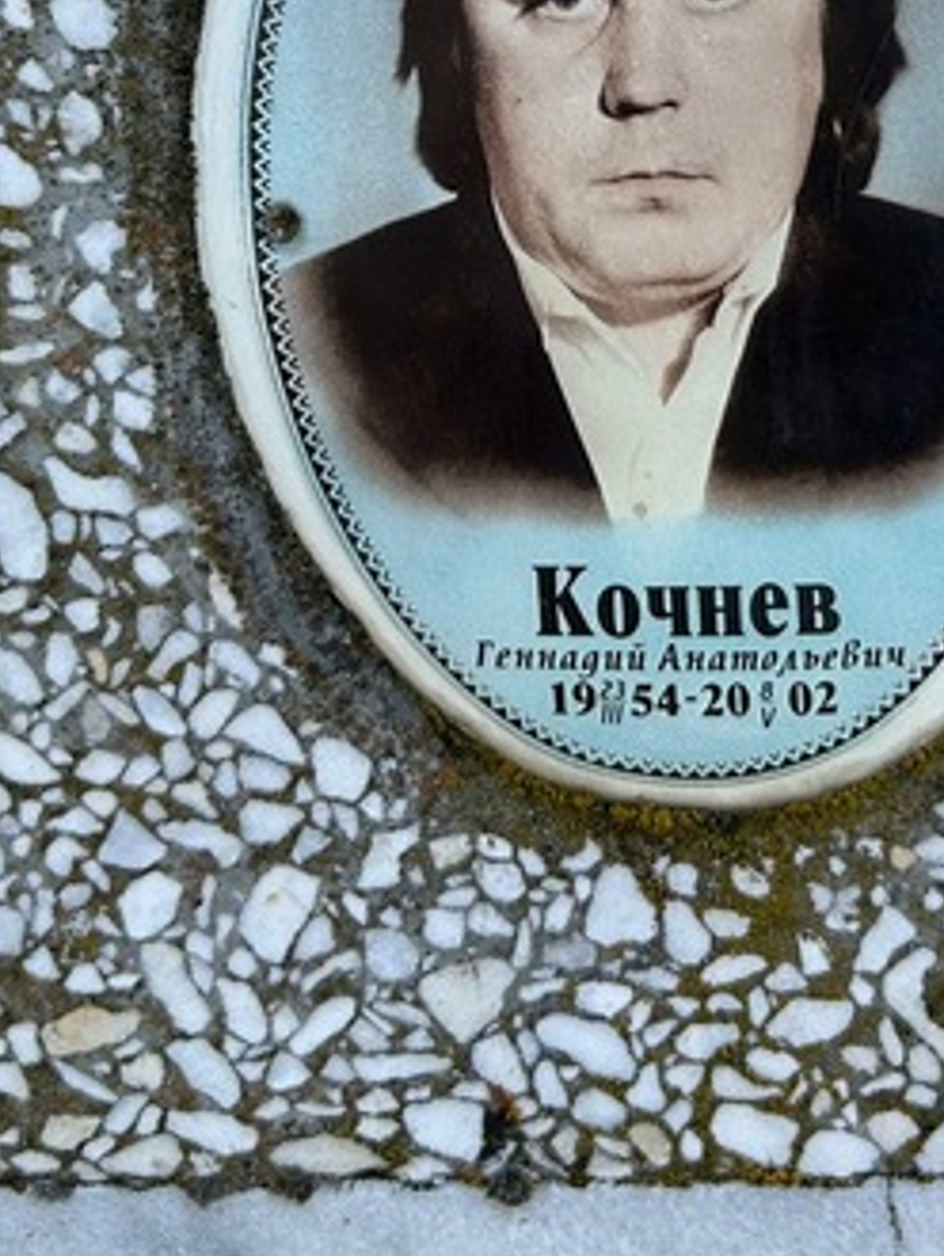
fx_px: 2288
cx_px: 636
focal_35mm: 63
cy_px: 118
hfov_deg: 23.2
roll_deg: +1.0
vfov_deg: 29.4
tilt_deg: -12.1
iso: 50
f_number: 1.5
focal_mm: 5.7
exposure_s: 1/1326
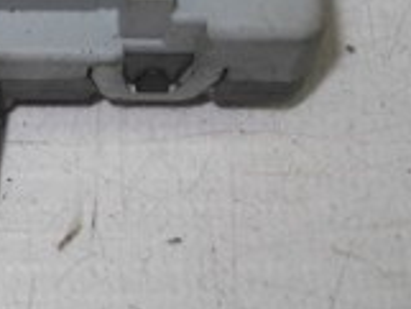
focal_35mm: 163
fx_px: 1937
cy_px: -273
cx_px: -79
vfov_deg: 8.7
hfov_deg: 11.9
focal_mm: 6.72
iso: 80
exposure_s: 1/60
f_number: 5.5
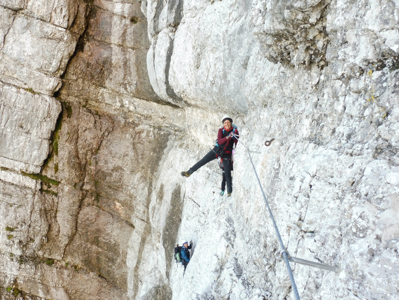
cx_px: 200
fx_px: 277
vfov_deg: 56.8
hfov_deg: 71.6
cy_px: 150
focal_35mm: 24
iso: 125
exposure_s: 1/30
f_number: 5
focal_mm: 4.3
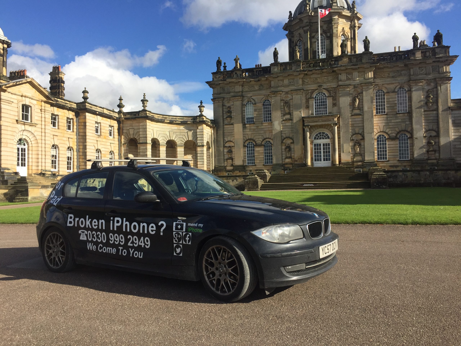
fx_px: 386
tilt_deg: +2.8
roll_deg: -0.2
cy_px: 173
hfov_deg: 61.7
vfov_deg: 48.2
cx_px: 230
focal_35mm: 29
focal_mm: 4.15
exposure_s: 1/2083
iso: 32
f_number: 2.2
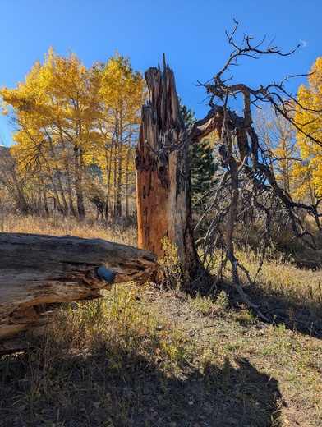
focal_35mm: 24
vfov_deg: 71.5
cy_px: 214
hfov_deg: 57.0
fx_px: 297
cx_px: 161
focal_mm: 6.81
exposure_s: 1/1167
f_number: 1.85
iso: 42
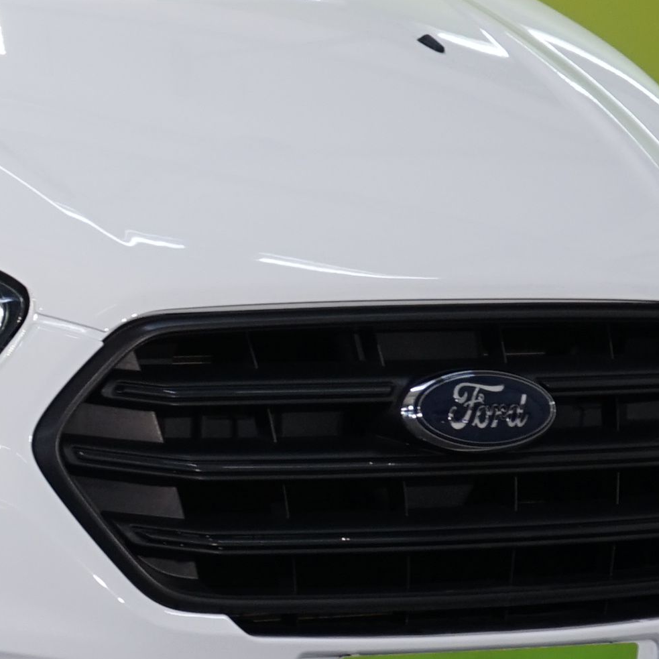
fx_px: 7818
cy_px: 320
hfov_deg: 4.7
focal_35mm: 363
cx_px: -825
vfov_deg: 4.8
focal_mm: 70
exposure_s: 1/40
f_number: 5.6
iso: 320
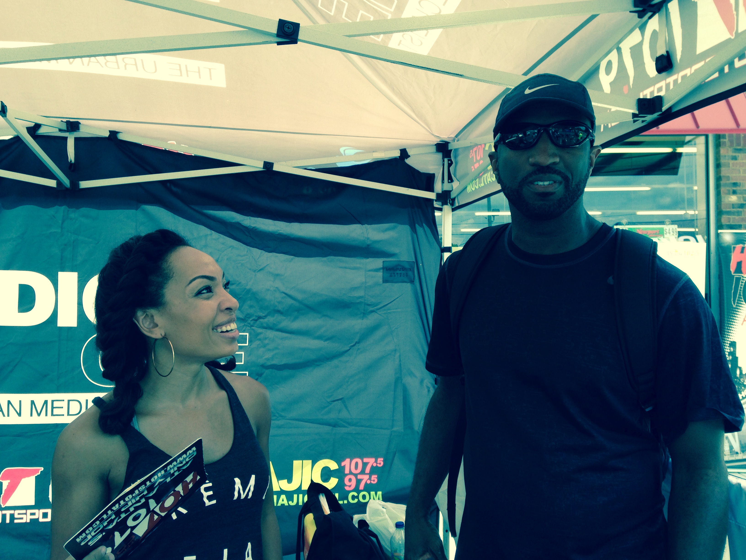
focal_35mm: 33
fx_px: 711
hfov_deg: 55.4
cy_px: 280
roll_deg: +0.1
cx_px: 373
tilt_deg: +3.1
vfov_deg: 42.9
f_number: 2.4
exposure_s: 1/304
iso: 50
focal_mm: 4.12
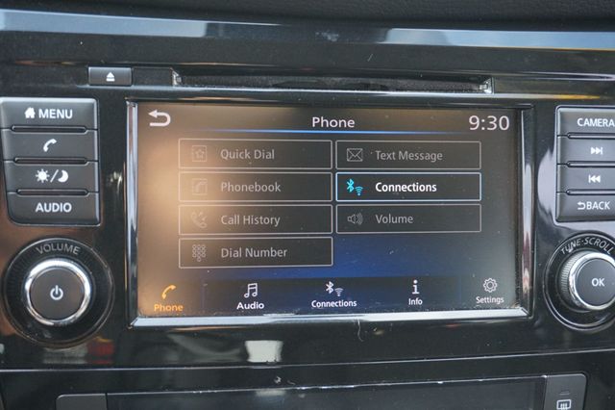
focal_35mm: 52
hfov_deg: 37.9
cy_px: 205
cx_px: 308
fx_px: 896
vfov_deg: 25.7
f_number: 5.6
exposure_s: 1/60
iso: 1000
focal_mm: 35
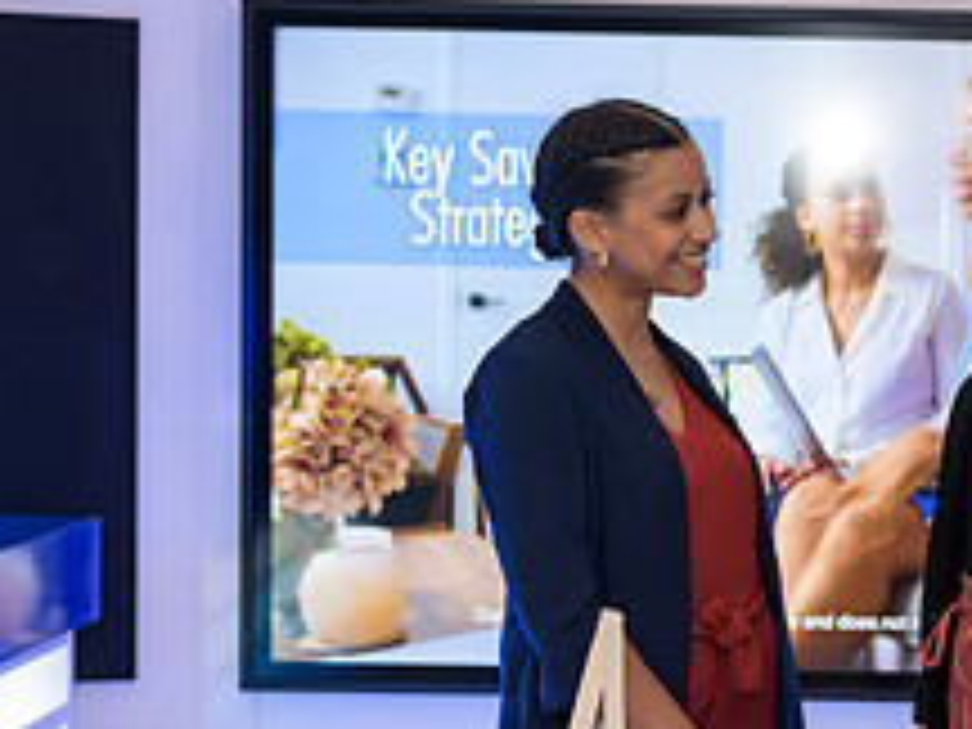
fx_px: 2752
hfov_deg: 19.7
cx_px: 868
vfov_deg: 15.1
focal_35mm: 98
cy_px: 421
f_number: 3.2
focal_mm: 38
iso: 400
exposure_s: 1/125
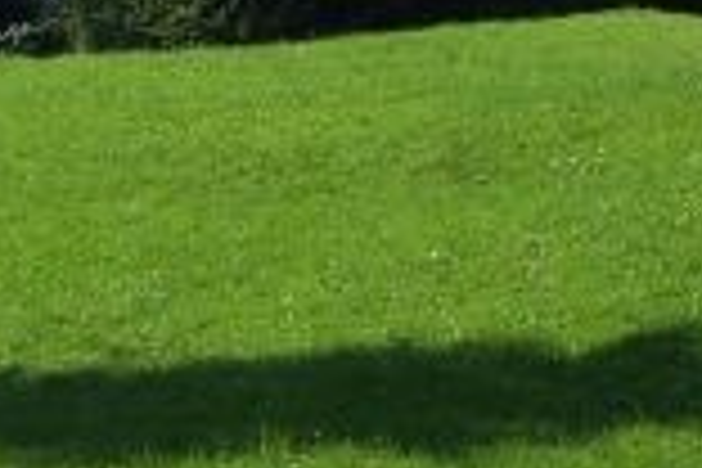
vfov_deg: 8.0
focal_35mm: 166
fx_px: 3237
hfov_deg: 12.0
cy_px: -320
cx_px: -189
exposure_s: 1/500
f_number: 4
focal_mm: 8
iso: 100
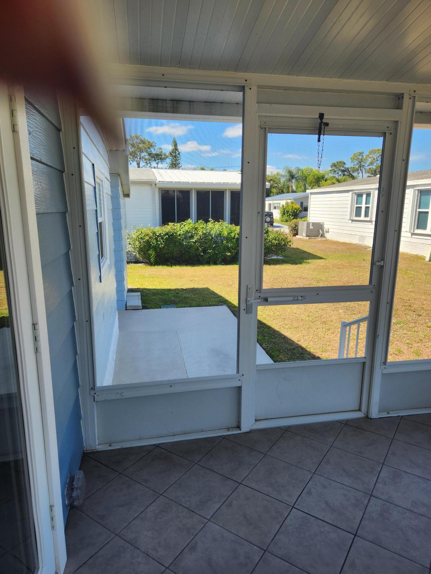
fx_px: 382
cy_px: 287
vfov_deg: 73.9
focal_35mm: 23
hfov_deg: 58.9
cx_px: 216
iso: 20
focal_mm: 5.4
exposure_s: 1/461
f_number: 1.8
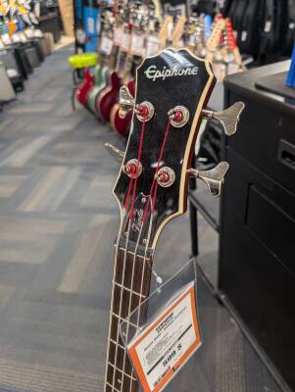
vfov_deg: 71.5
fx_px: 272
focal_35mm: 24
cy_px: 196
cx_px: 148
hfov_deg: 56.9
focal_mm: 6.9
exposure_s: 1/40
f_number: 1.68
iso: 23
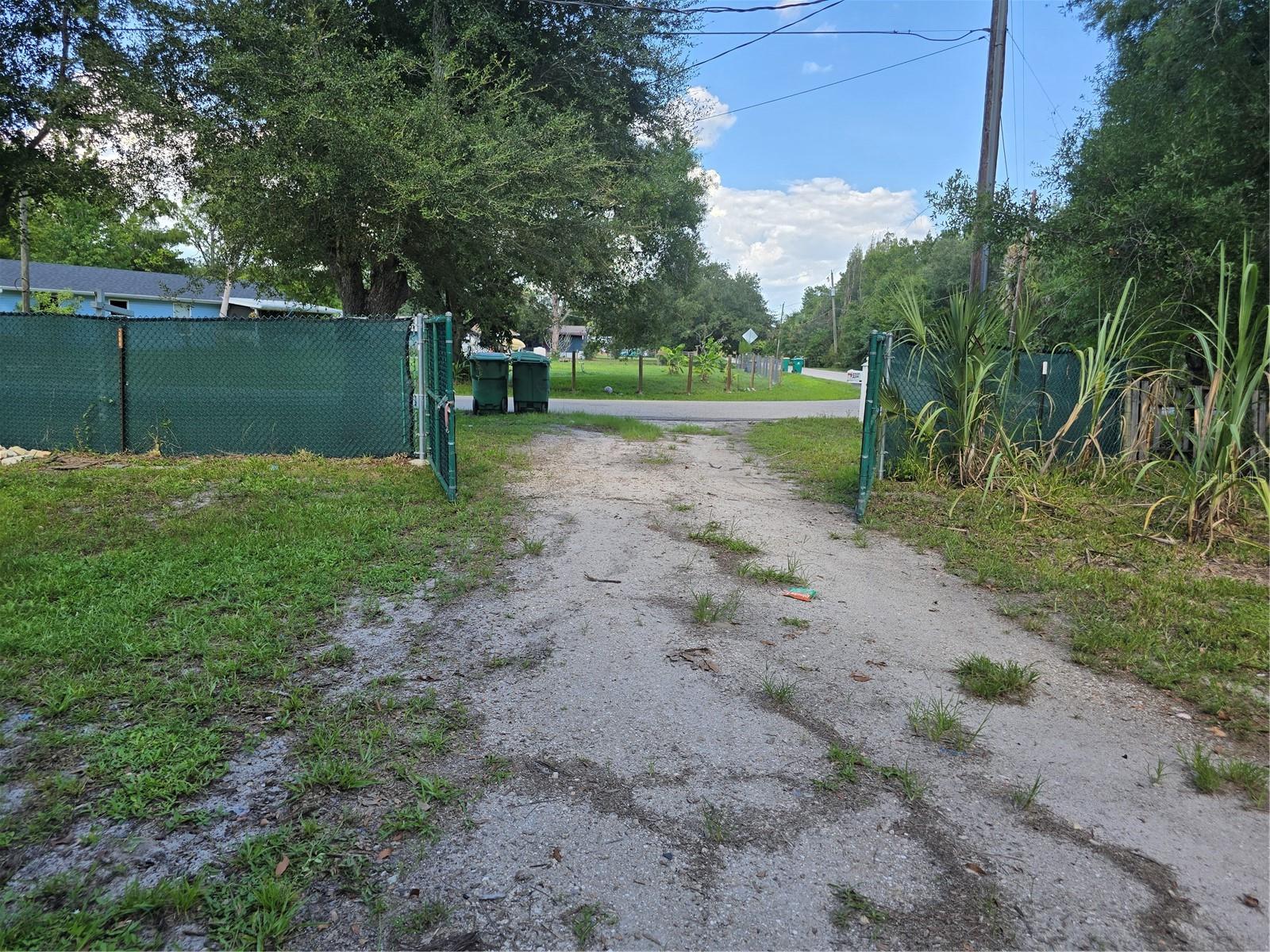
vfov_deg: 58.9
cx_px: 635
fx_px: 844
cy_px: 476
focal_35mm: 23
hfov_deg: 73.9
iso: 12
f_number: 1.7
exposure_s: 1/338
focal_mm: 6.3
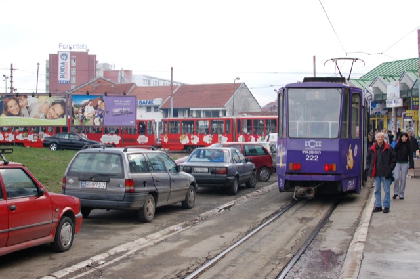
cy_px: 140
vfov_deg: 25.7
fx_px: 612
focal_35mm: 52
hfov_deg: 37.9
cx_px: 210
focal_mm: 35
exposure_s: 1/320
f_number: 9
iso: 800
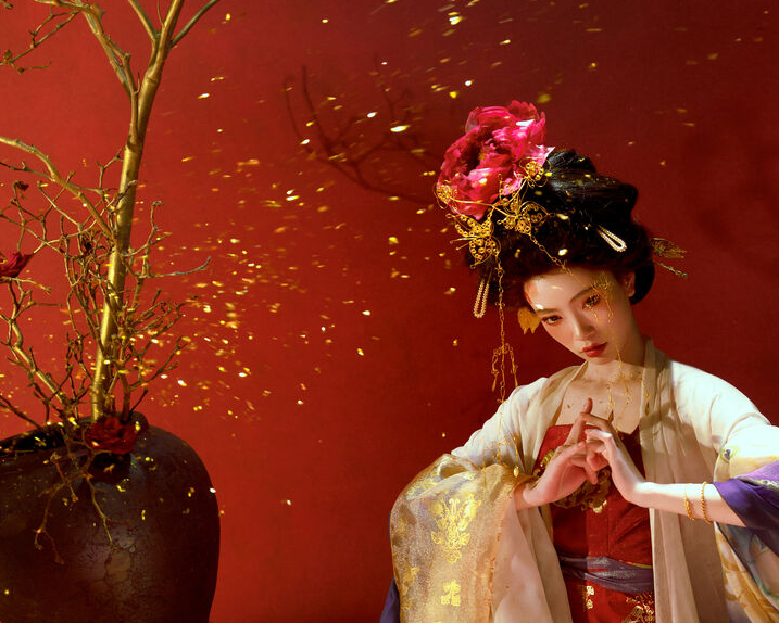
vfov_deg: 14.5
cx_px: 494
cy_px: 392
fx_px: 2445
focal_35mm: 106
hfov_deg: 18.1
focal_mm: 45
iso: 1000
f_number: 2.8
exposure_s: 1/250
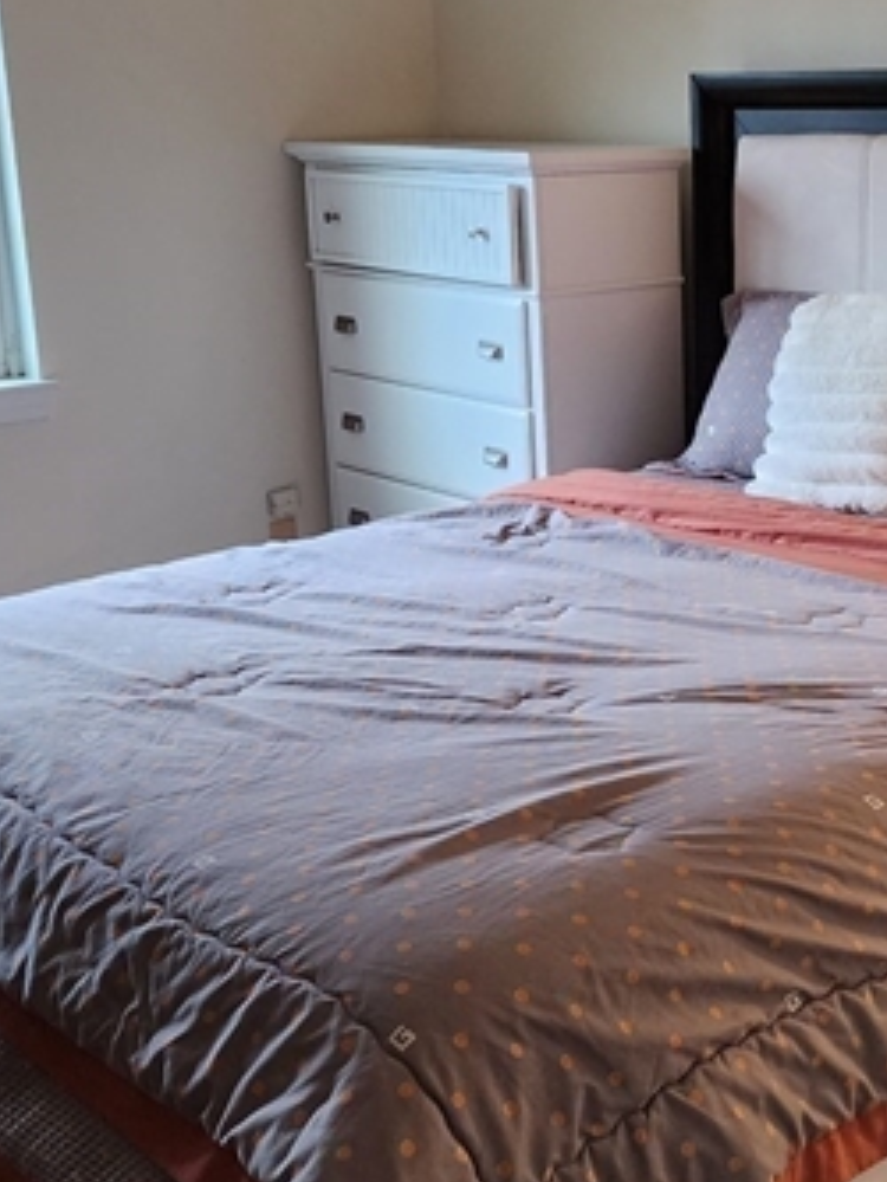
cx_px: 752
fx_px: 1810
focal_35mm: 53
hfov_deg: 26.8
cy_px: 589
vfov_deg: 36.2
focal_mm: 6.4
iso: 640
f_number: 1.8
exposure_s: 1/120
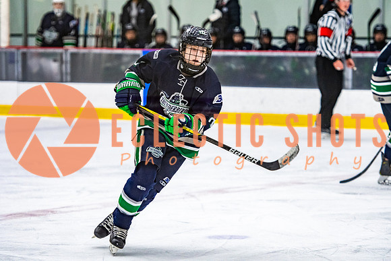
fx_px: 2205
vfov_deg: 6.8
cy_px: 130
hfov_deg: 10.1
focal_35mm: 203
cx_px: 196
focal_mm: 135
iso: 1600
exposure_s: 1/640
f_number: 2.8
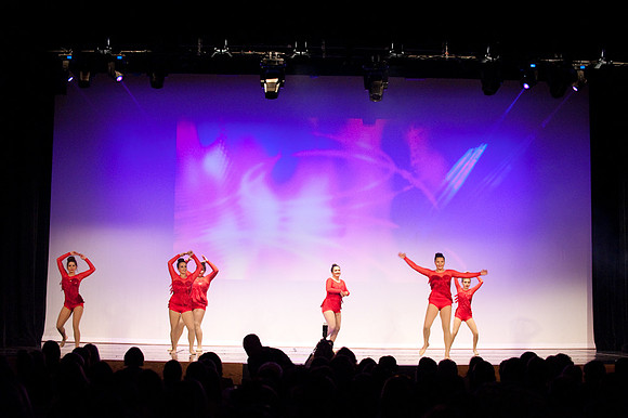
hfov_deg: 28.9
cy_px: 209
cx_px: 314
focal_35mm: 70
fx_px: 1220
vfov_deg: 19.4
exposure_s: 1/200
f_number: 4
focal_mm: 70
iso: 3200
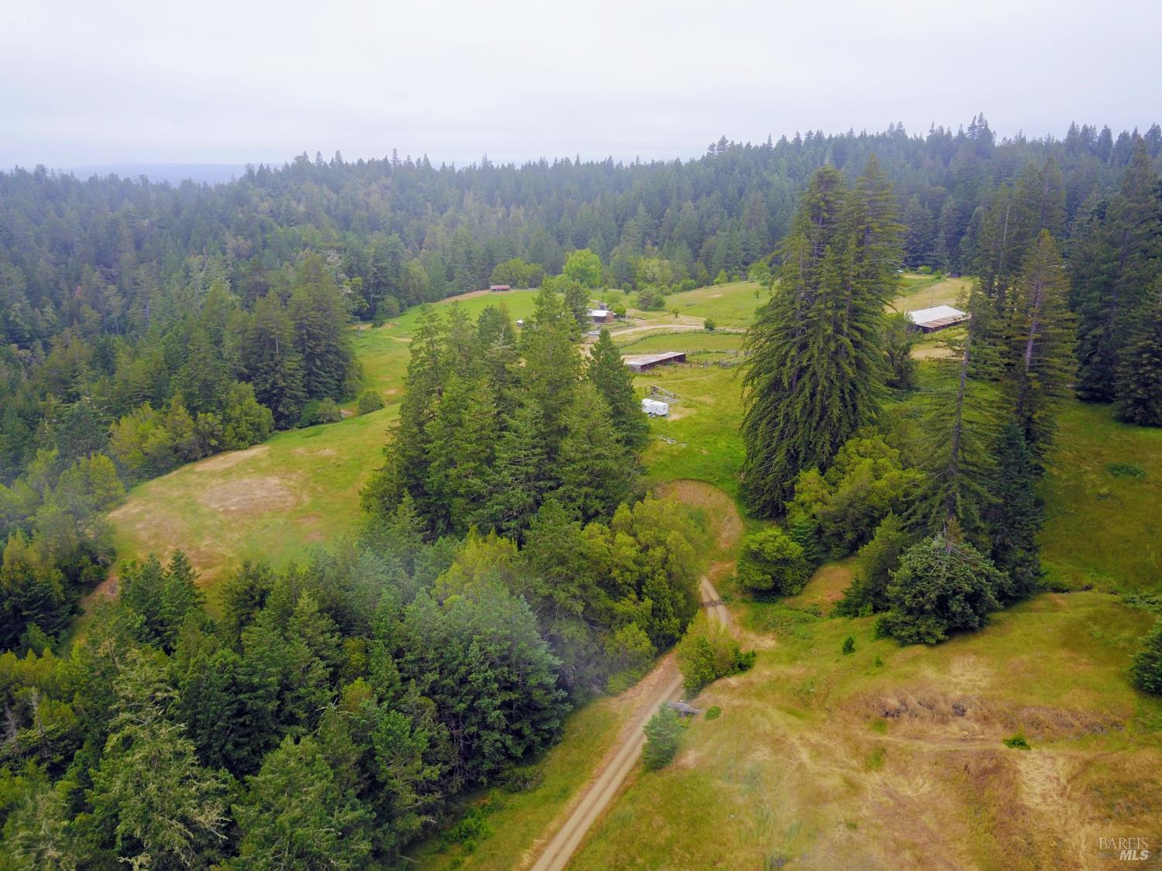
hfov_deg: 67.3
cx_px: 581
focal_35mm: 26
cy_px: 436
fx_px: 873
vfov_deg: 53.1
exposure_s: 1/507
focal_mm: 4.73
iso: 100
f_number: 2.2
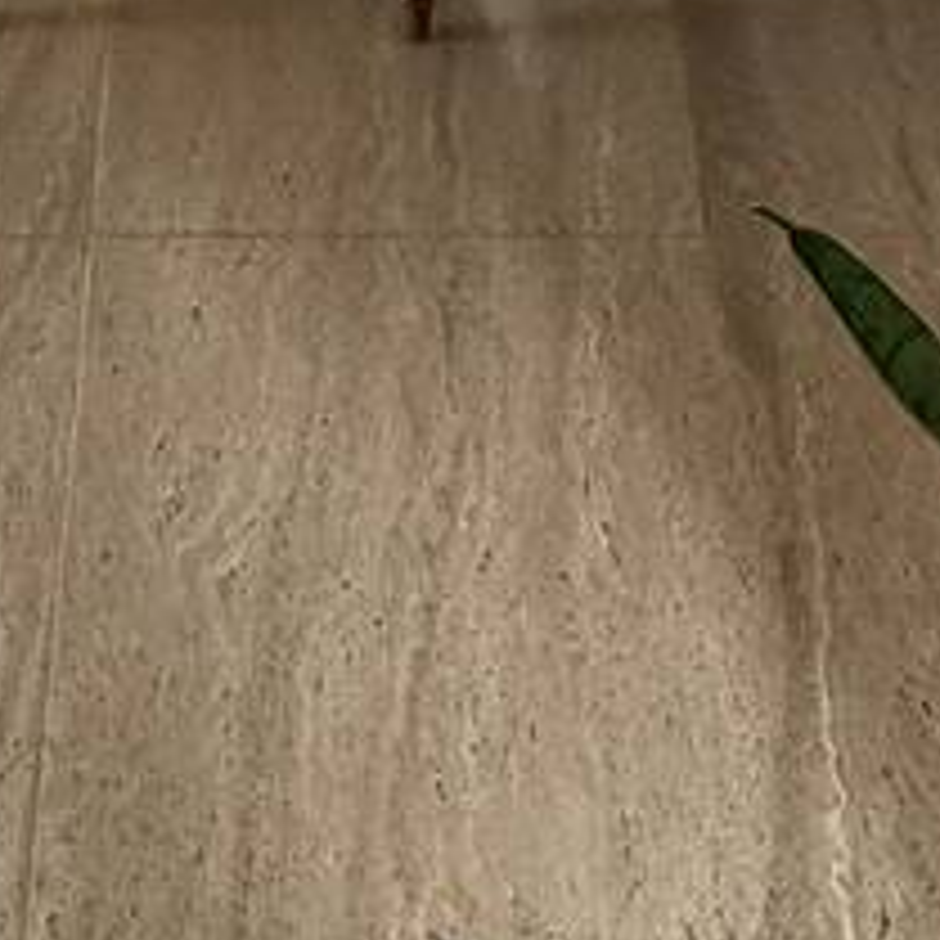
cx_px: 243
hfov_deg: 26.6
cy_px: -1367
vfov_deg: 14.7
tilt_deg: +2.0
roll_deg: -0.5
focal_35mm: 64
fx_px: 1966
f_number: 2.2
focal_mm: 2.22
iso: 200
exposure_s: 1/120
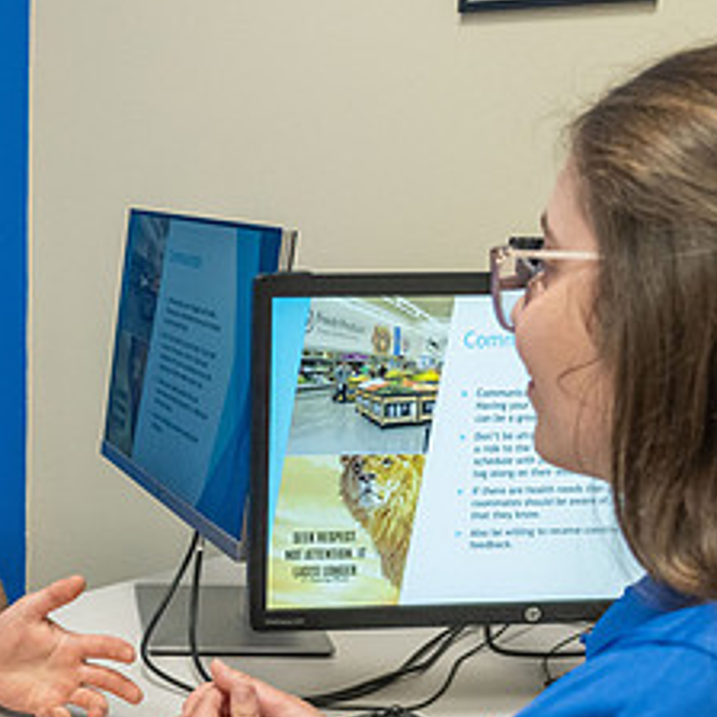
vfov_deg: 28.4
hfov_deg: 27.7
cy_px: 498
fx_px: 1406
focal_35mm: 60
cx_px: 86
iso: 1250
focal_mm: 24
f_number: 4
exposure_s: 1/250
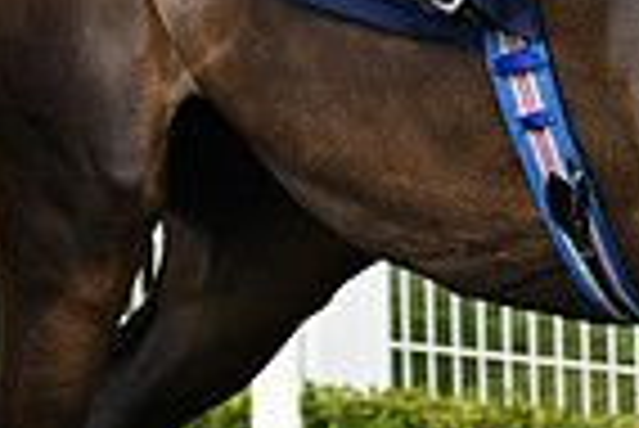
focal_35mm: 430
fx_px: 7640
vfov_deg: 3.2
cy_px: -435
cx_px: 572
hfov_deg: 4.8
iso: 400
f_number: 4.5
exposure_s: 1/1600
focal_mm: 105
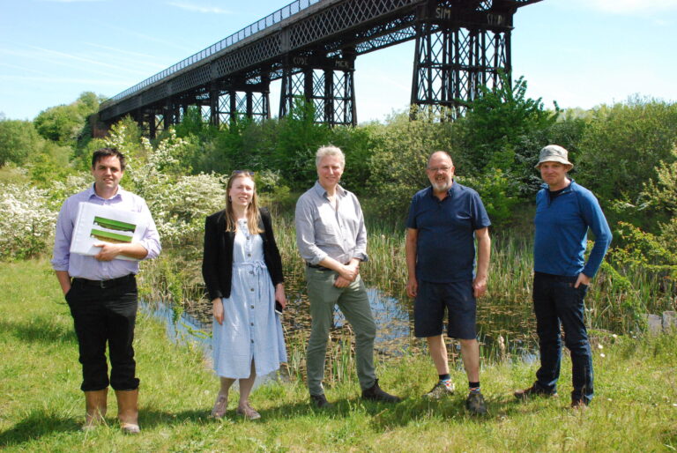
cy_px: 226
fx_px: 678
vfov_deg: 37.0
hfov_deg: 53.1
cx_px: 338
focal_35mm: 36
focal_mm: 24
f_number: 8
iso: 1600
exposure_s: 1/1250
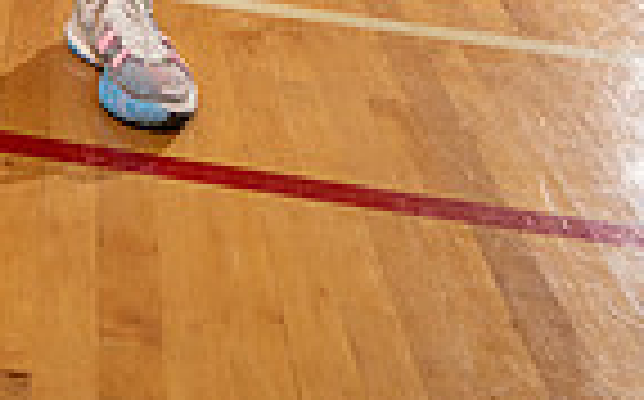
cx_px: -14
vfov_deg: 12.1
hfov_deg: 22.1
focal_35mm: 90
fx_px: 1578
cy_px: -499
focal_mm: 28
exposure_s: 1/250
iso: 500
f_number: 5.6
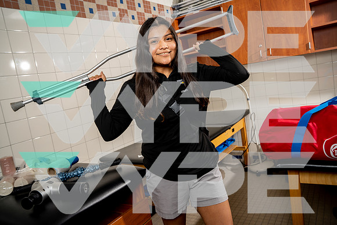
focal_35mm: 29
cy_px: 112
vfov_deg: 45.0
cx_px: 168
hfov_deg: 63.6
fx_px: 272
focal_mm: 29
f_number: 6.3
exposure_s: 1/250
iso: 250
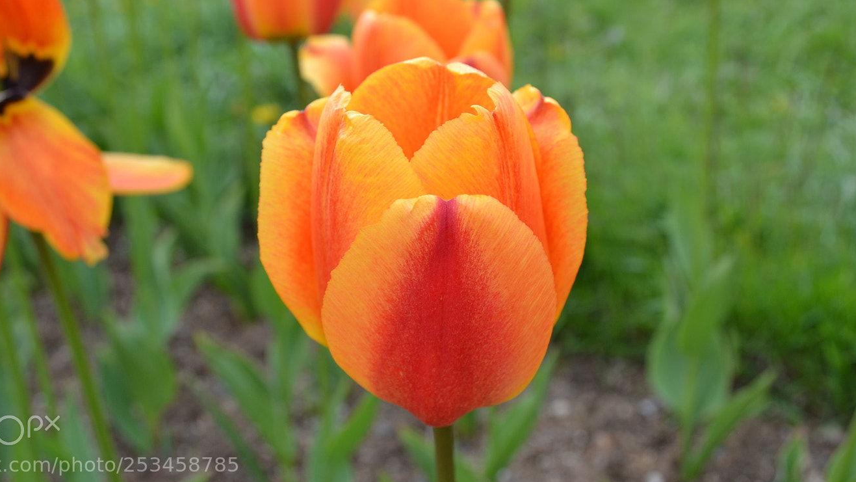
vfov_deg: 28.2
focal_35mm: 42
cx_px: 419
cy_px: 169
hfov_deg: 48.4
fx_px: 953
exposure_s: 1/125
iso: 140
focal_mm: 22
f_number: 5.6
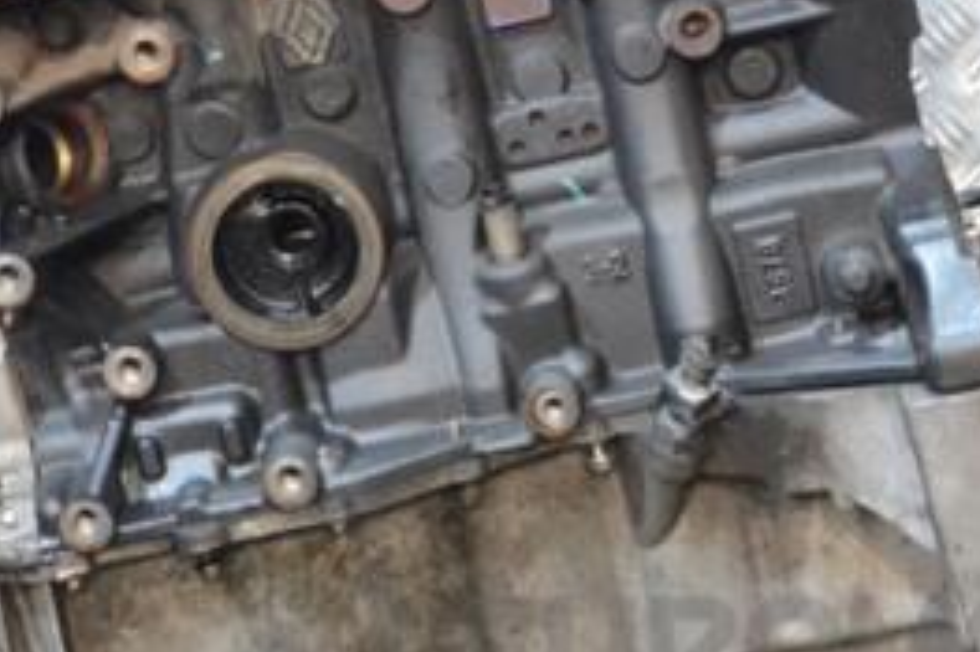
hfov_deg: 15.8
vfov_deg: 10.5
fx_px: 3537
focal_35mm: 130
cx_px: 391
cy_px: 156
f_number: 5
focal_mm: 38
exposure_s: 1/30
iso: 3200
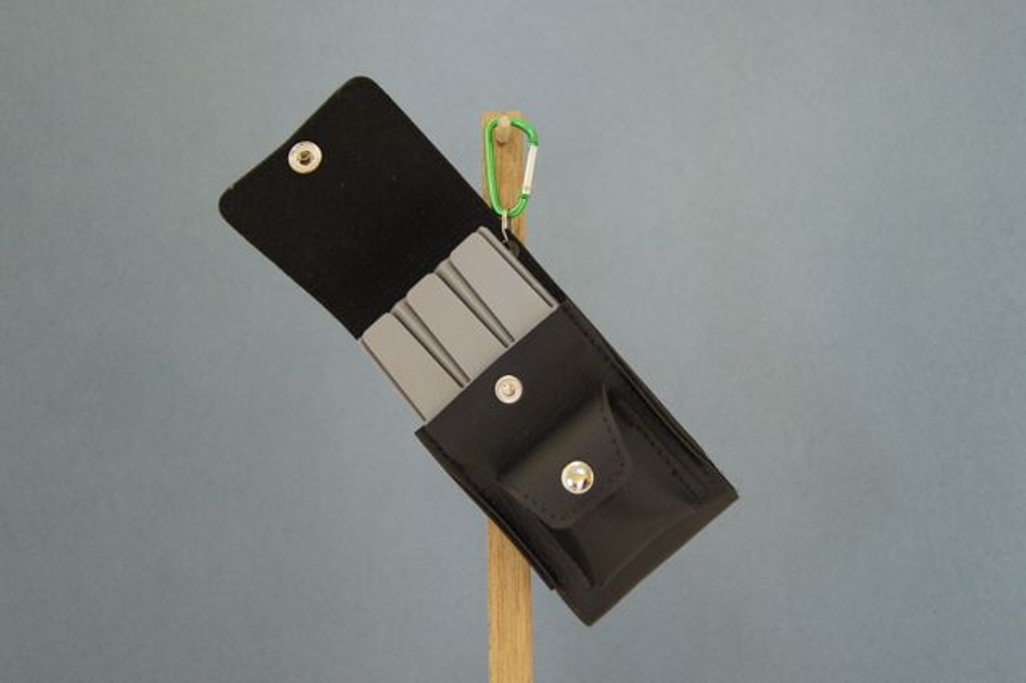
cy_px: 342
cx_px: 513
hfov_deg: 49.6
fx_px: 1111
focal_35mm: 39
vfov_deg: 34.2
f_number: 4.5
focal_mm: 26
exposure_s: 1/50
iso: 1250
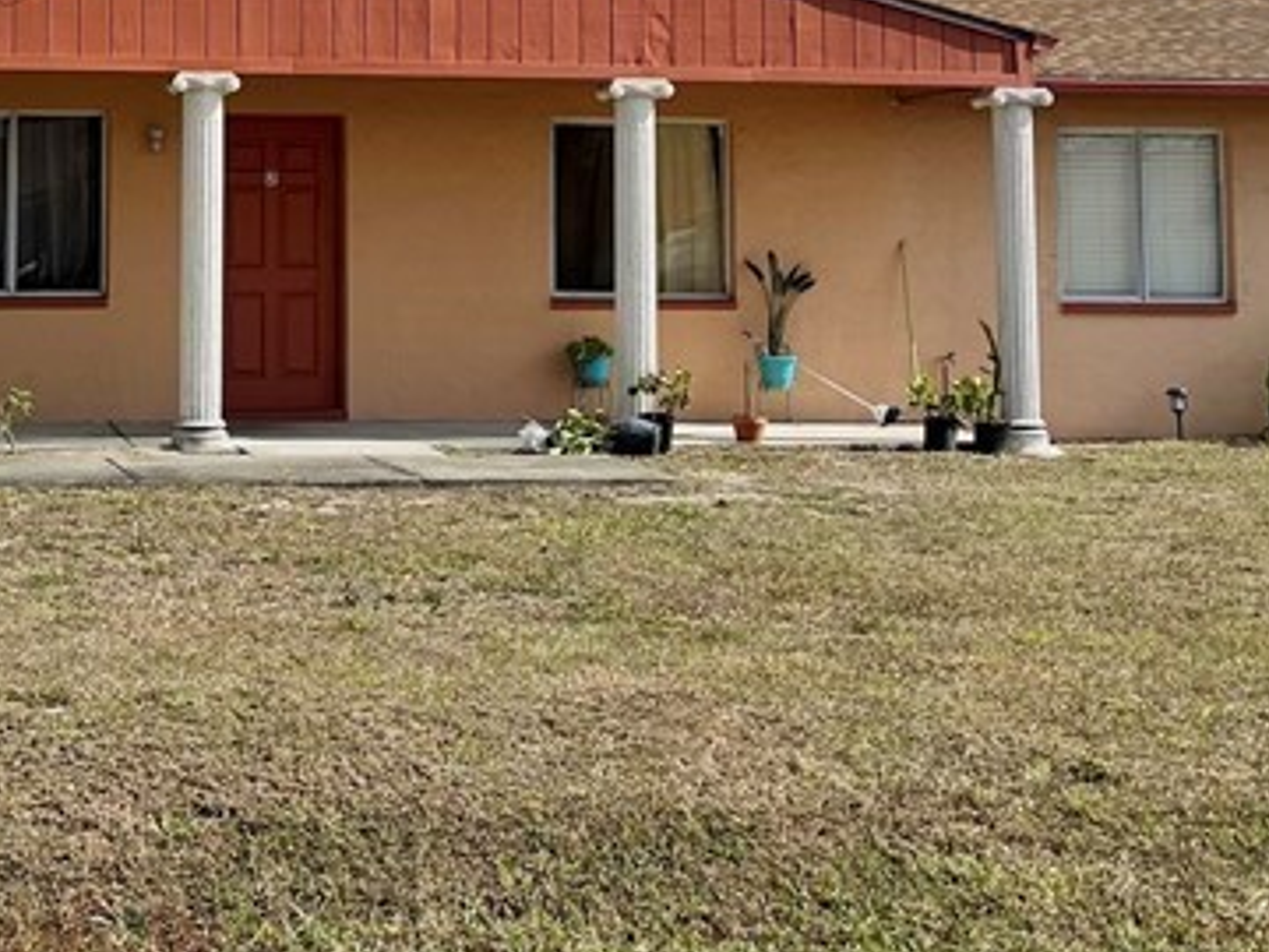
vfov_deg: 19.4
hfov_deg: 25.8
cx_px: 240
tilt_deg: +4.1
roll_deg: +0.1
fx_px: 2713
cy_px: 11
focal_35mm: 74
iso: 32
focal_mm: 5.1
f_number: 1.6
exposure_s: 1/4525
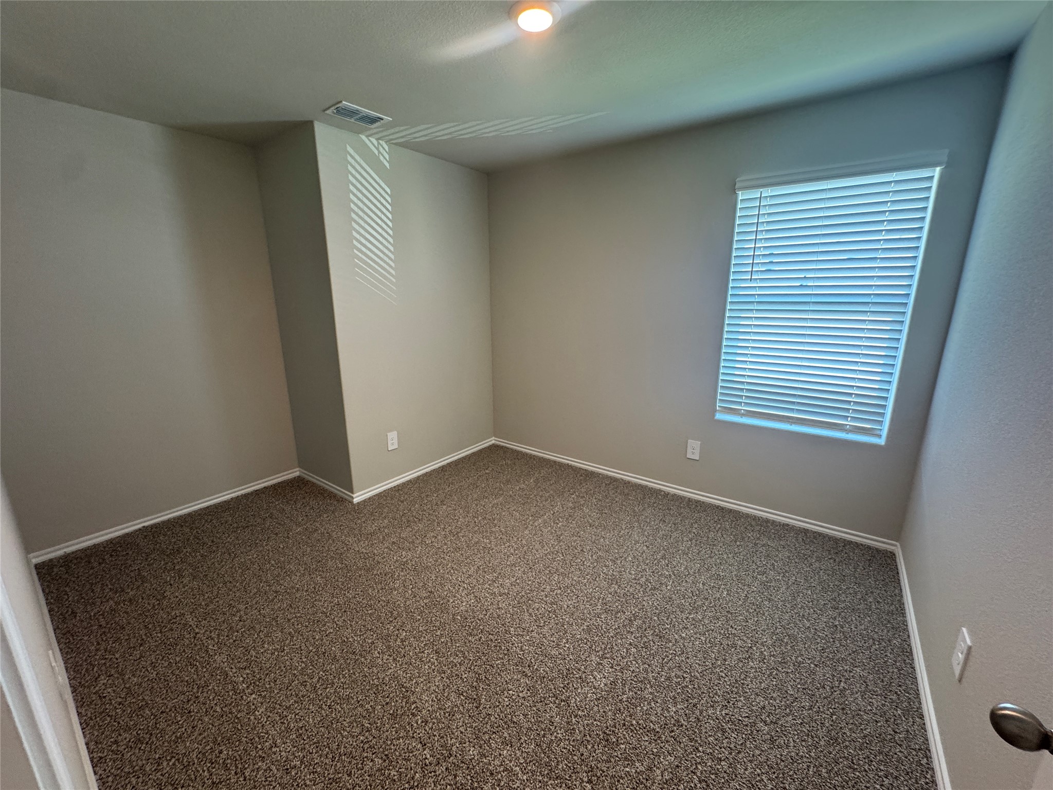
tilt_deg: -14.5
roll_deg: +0.1
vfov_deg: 85.7
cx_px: 526
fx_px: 426
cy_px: 395
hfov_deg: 102.1
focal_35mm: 14
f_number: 2.2
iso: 250
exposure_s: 1/60
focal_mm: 2.22
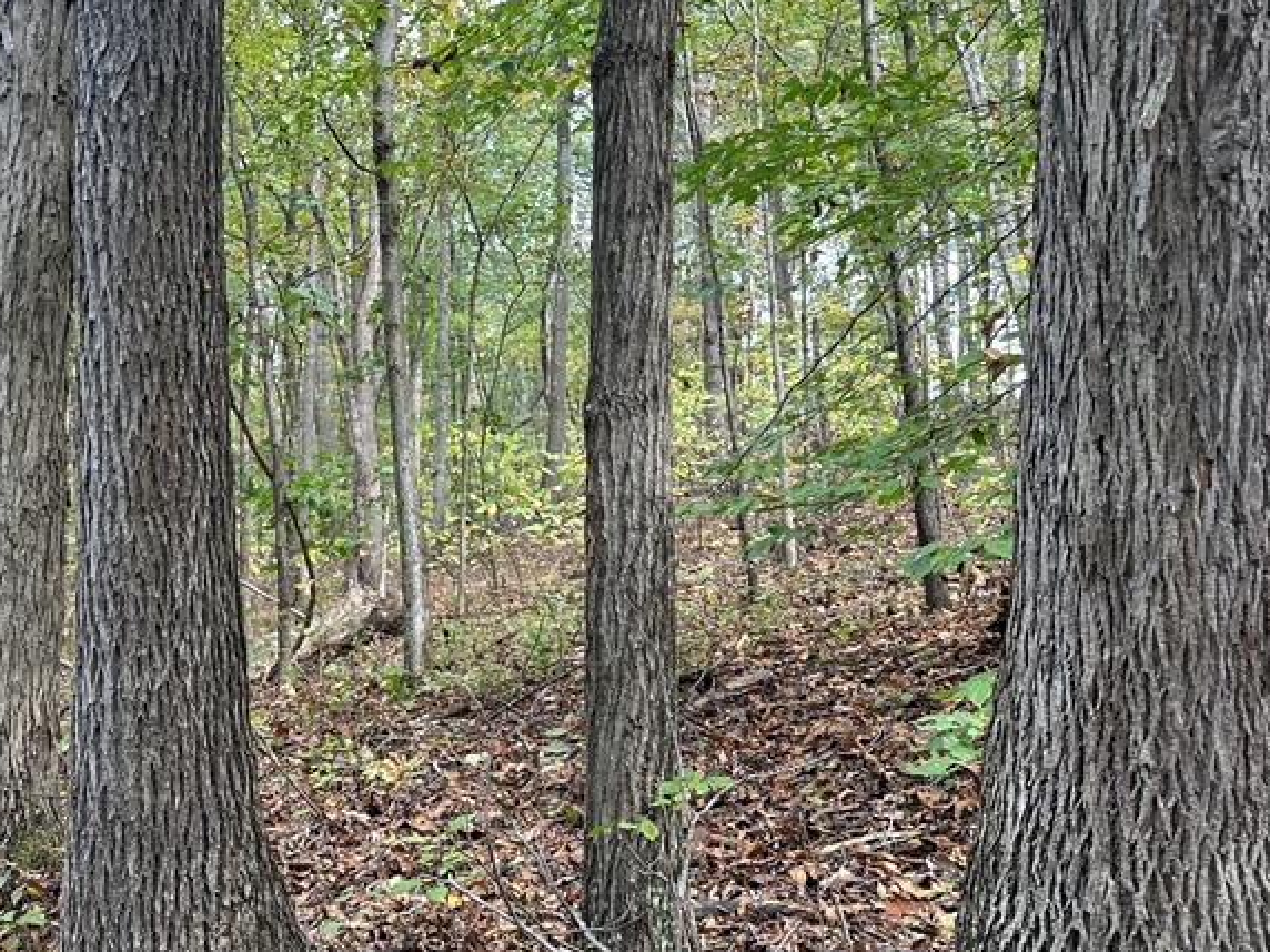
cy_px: 417
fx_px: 1578
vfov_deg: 33.6
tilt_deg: +8.9
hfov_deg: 41.8
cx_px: 238
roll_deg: -1.9
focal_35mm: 43
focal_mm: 6.86
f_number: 1.78
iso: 64
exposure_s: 1/121
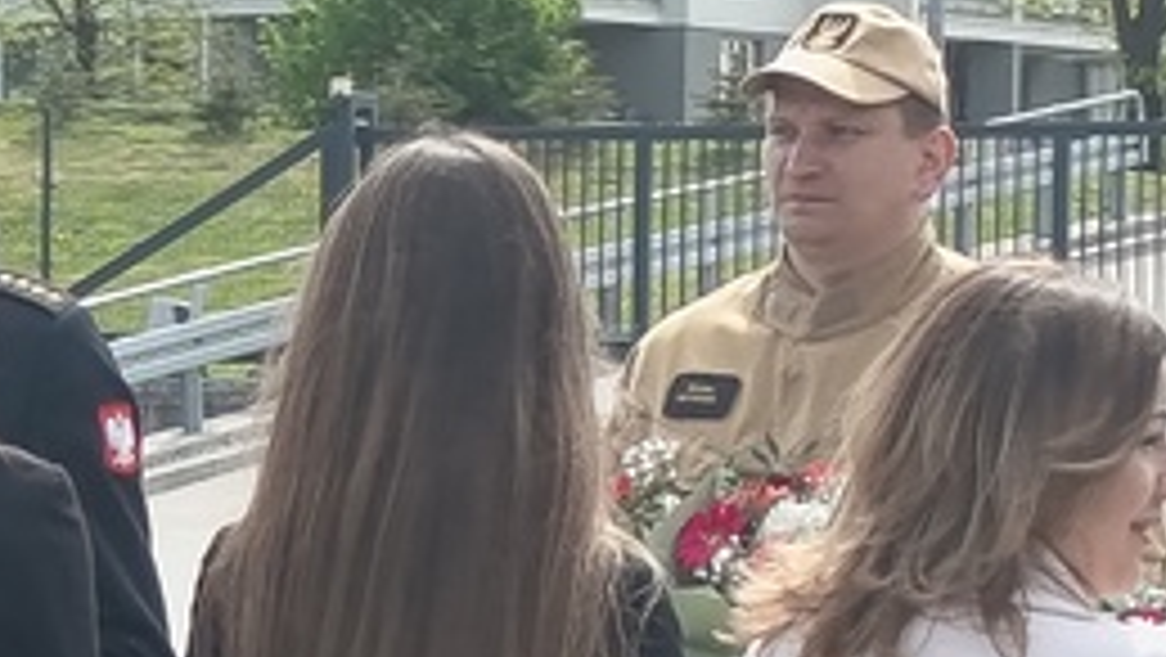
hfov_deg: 7.2
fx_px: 9218
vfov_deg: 4.1
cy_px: 864
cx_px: -439
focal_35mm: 298
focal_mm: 5.27
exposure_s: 1/226
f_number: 1.7
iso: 50
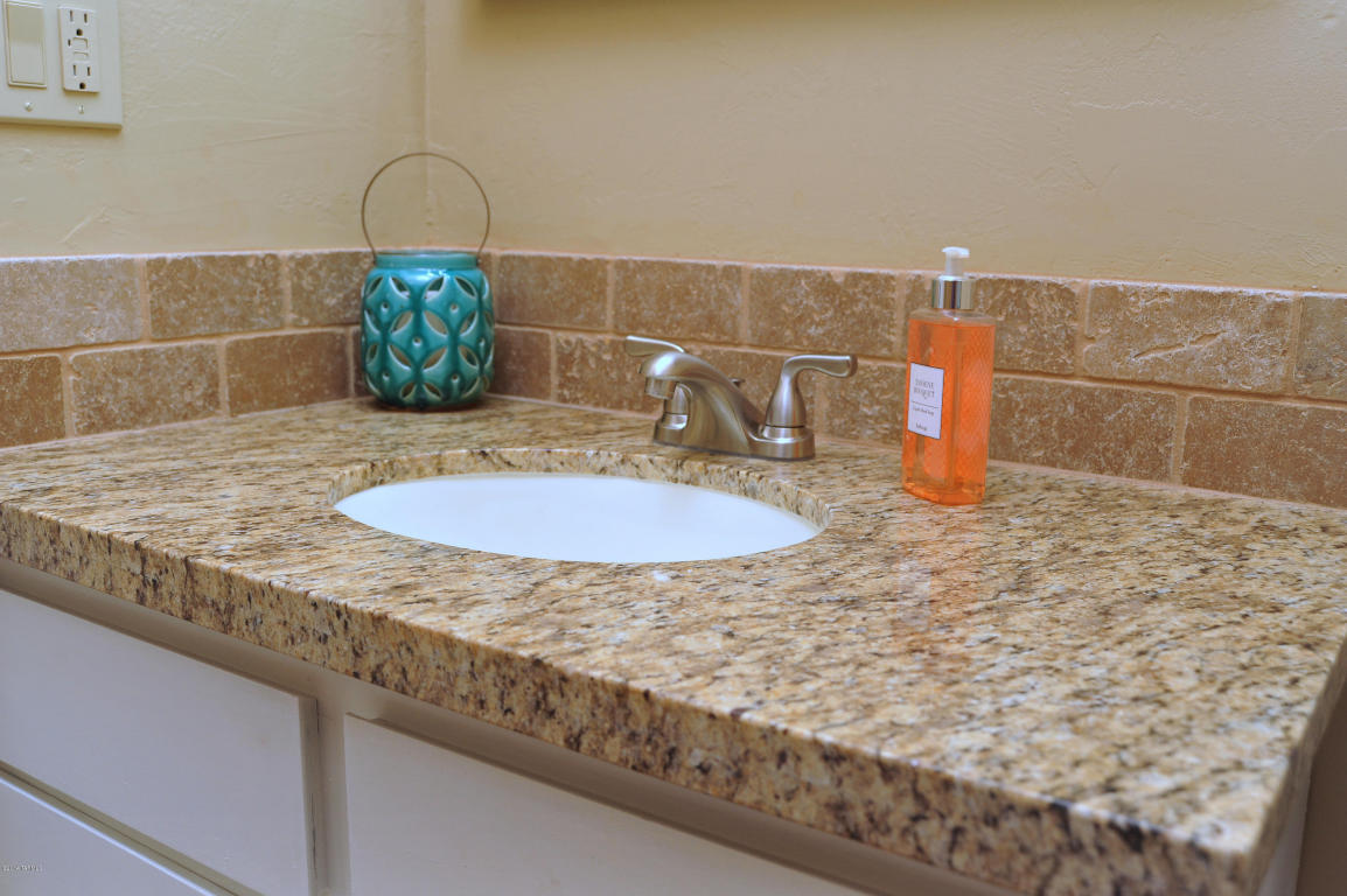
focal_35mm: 35
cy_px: 448
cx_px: 674
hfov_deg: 54.5
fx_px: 1309
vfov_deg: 37.8
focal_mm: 35
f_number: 5.6
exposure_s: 1/125
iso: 800
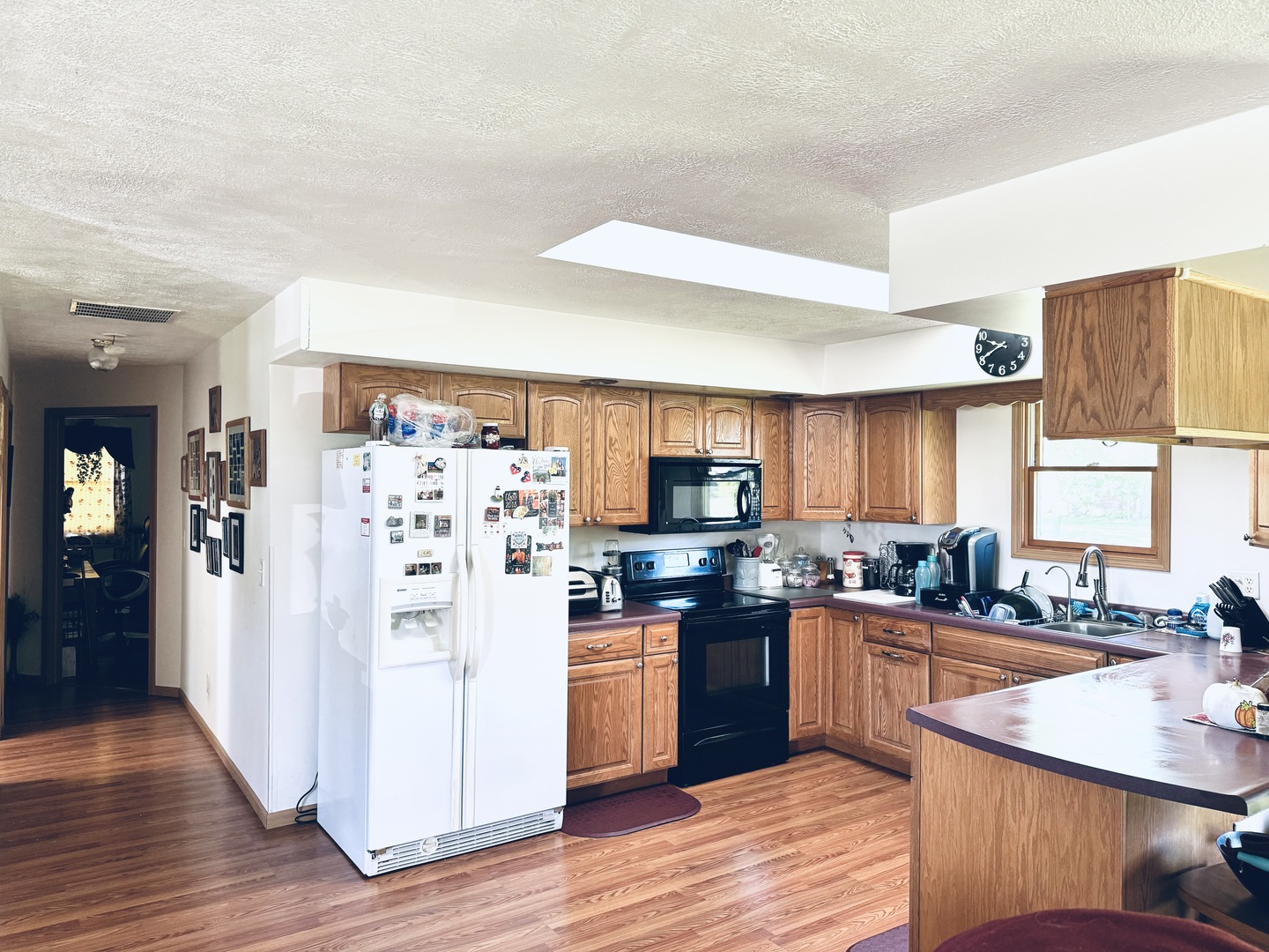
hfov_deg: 71.6
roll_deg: -0.9
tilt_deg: +0.0
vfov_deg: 56.8
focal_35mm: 24
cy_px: 476
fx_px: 880
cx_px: 634
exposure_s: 1/60
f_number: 1.78
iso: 250
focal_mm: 6.76
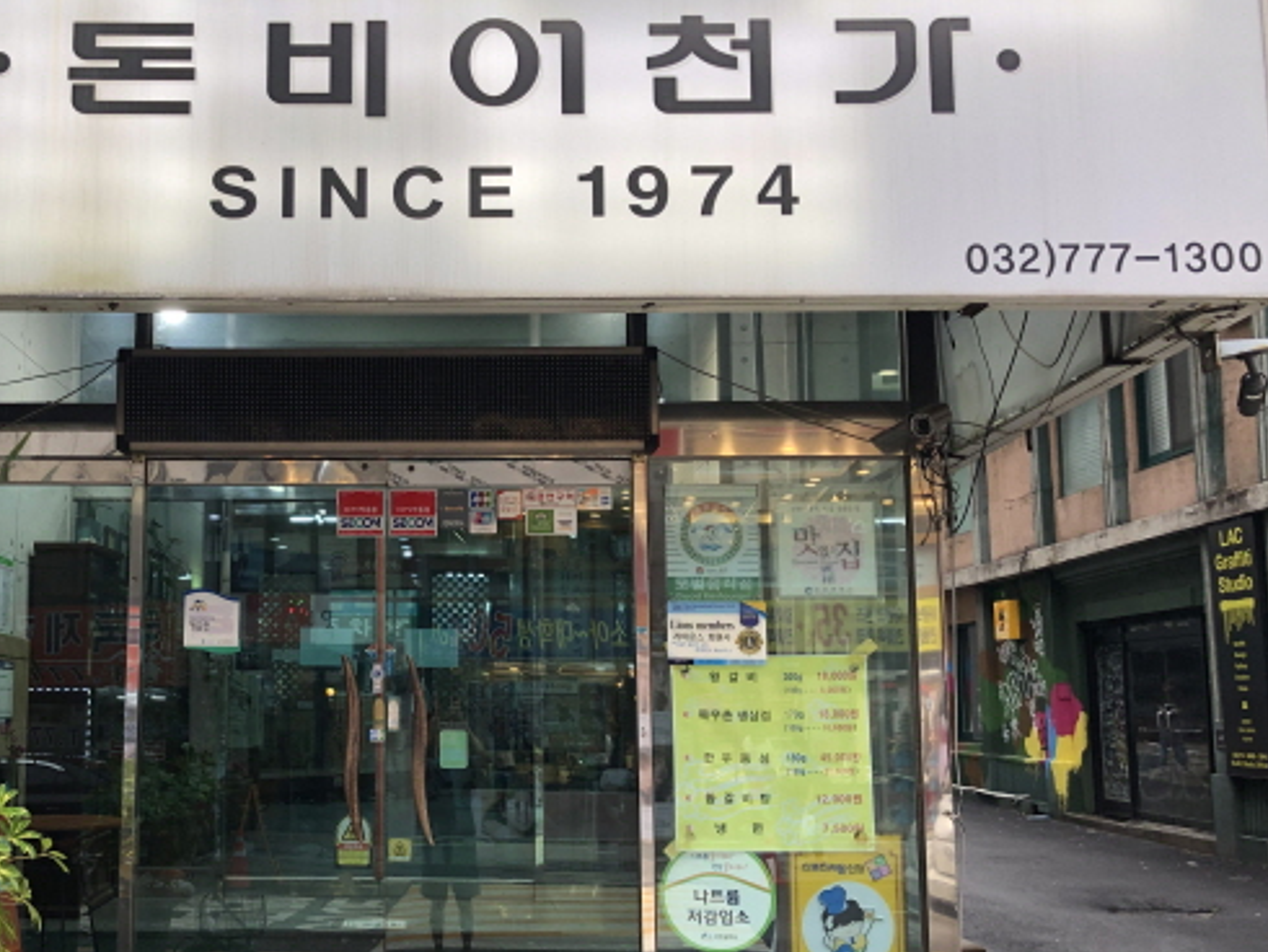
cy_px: 526
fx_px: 1466
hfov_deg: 45.6
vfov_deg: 36.0
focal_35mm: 40
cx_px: 367
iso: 50
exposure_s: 1/120
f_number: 1.8
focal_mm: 4
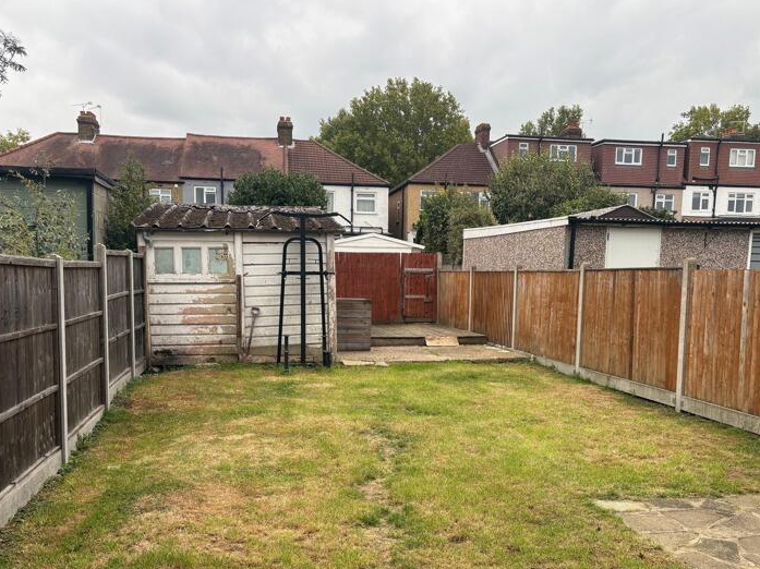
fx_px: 746
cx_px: 378
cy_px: 360
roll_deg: -0.3
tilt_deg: -6.2
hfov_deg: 54.0
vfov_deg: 41.4
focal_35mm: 34
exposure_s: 1/647
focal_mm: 5.96
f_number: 1.6
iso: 50
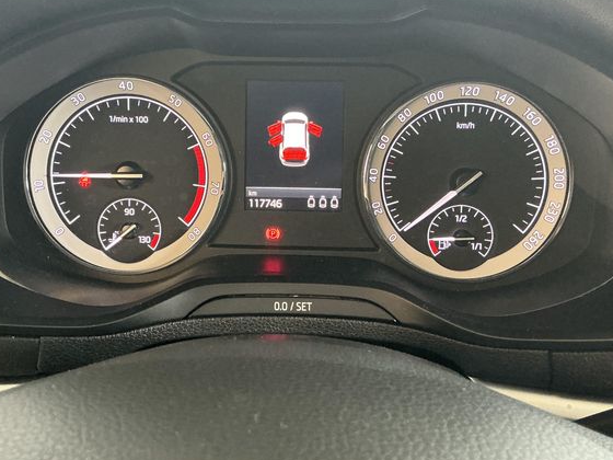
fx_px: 708
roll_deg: +0.7
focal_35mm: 40
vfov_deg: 35.9
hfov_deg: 46.7
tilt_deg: -30.4
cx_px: 271
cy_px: 208
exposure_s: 1/60
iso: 200
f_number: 1.8
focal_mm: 3
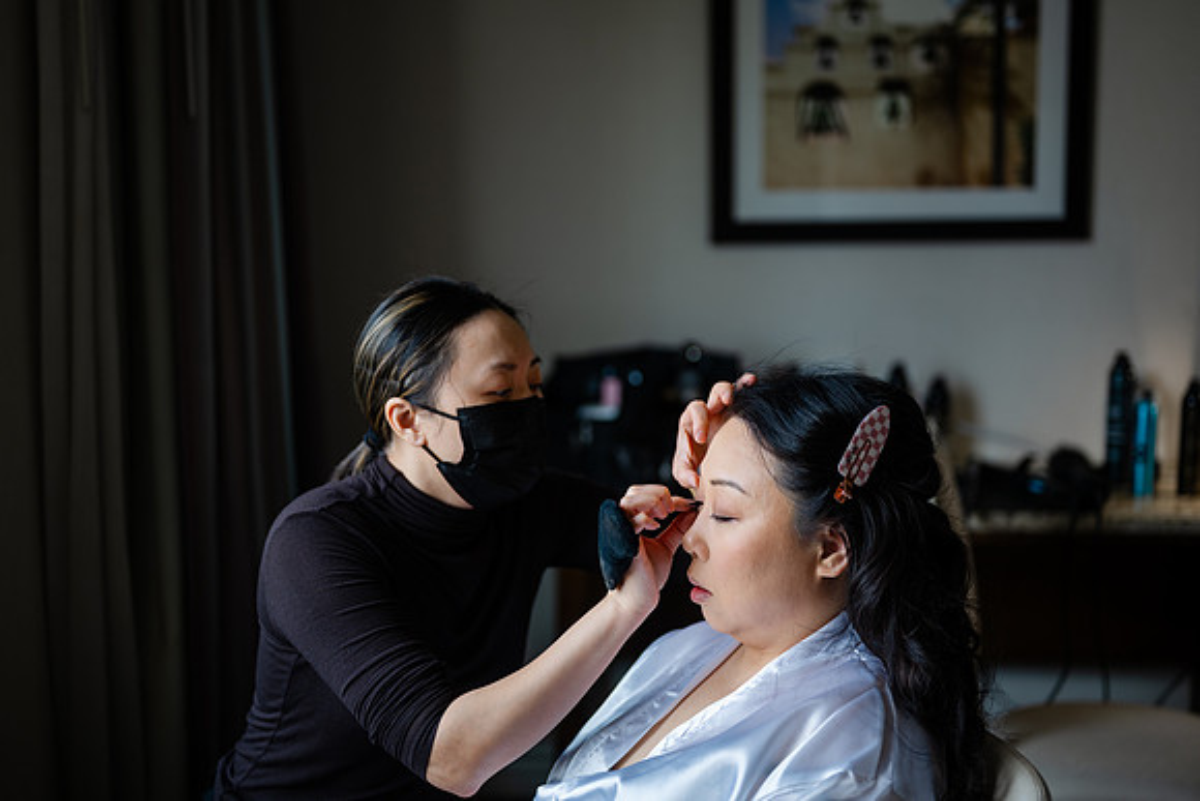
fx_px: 1667
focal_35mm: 50
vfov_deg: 27.0
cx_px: 600
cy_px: 400
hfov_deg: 39.6
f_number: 1.8
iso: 80
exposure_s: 1/200
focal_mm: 50
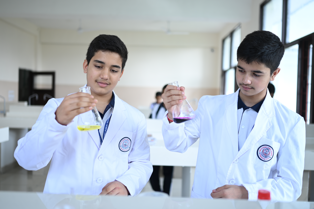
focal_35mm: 35
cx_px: 157
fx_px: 305
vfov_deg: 37.8
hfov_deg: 54.5
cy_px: 104
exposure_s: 1/200
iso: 125
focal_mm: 35
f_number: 1.8
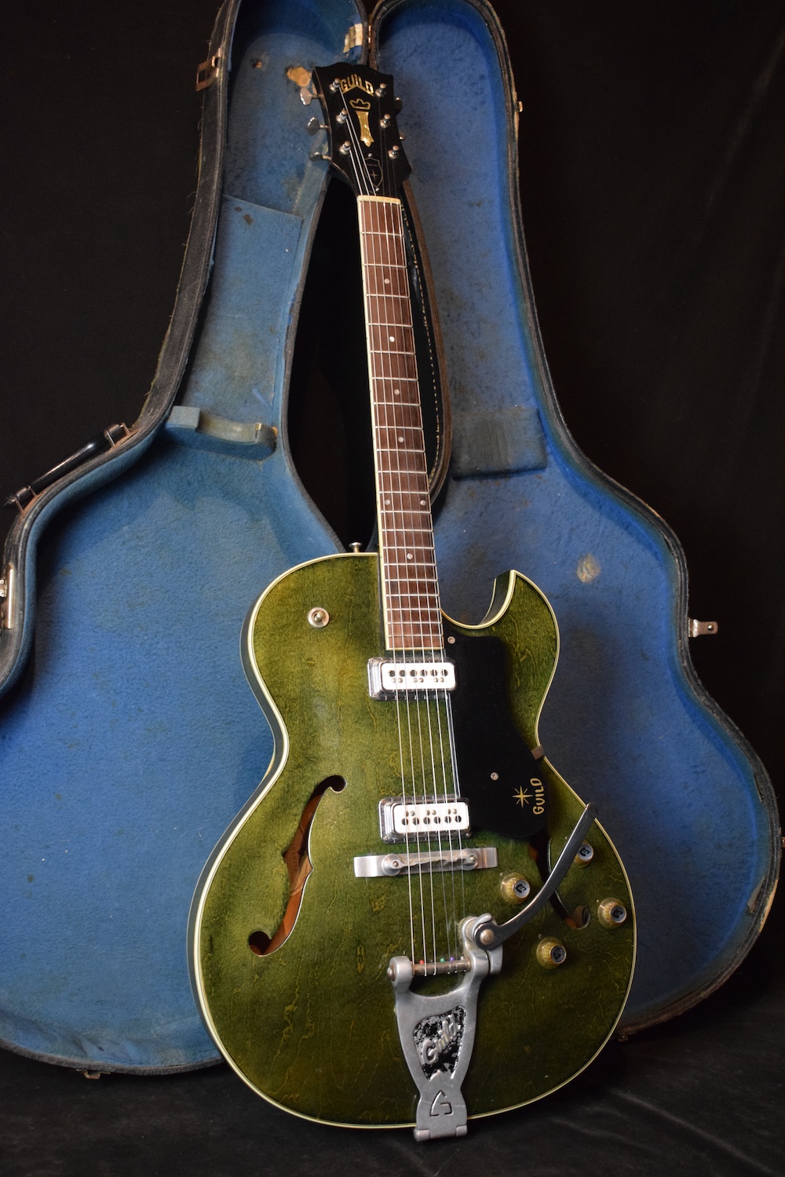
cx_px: 392
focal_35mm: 45
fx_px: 1472
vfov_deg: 43.6
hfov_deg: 29.9
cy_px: 588
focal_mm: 30
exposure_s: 1/60
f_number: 4.2
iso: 3200
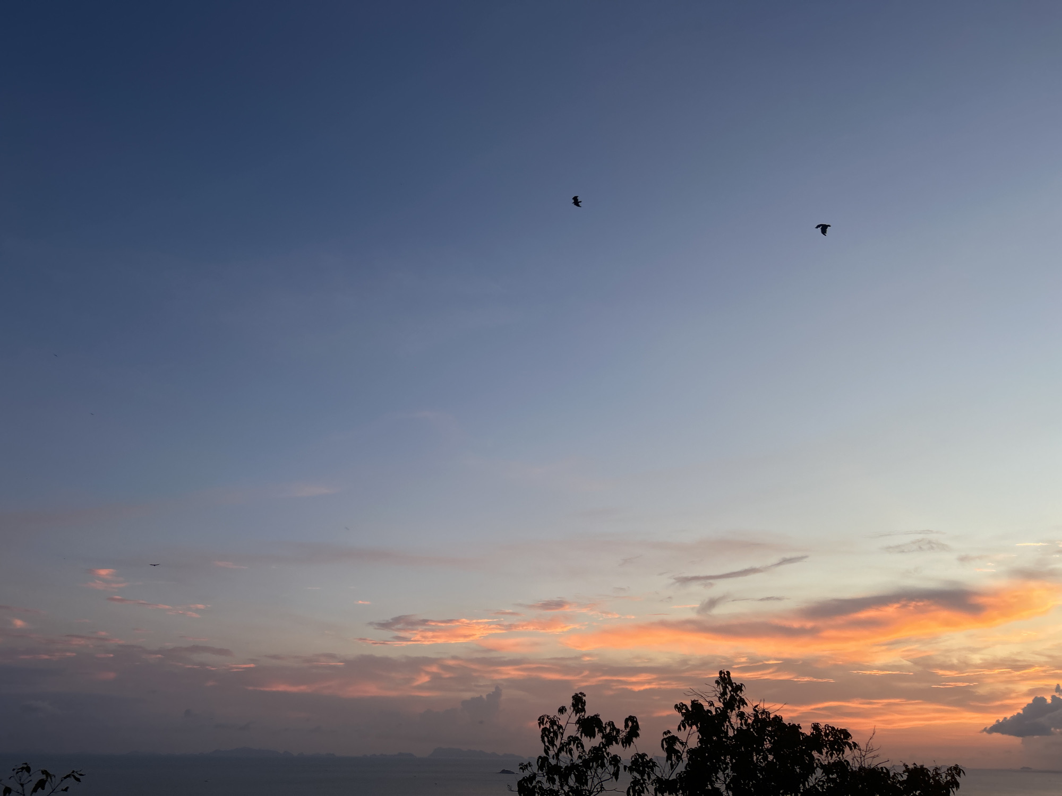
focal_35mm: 26
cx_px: 531
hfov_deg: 67.3
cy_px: 398
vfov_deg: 53.1
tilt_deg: +24.4
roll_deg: -1.2
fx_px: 798
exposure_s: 1/121
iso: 40
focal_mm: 5.7
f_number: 1.5
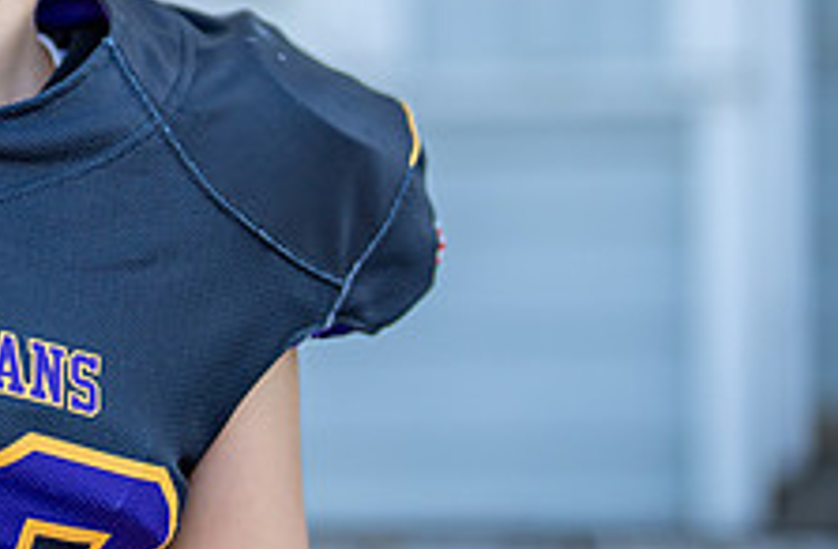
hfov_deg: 14.3
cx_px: -30
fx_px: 3287
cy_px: -3
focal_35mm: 142
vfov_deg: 9.5
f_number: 1.2
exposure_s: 1/2000
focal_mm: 50
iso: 100
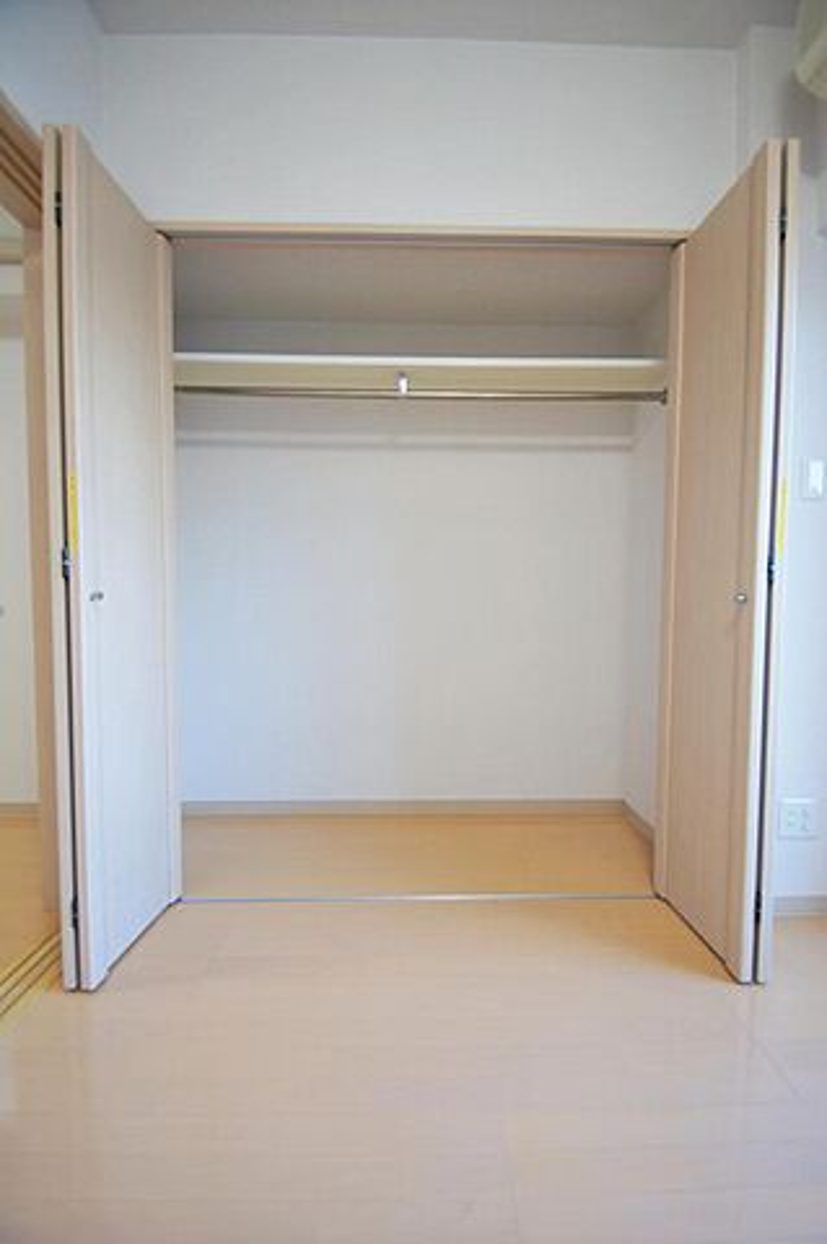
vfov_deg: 100.4
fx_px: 518
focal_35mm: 15
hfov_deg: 77.2
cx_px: 414
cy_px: 622
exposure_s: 1/30
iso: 160
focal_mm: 10
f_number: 3.5
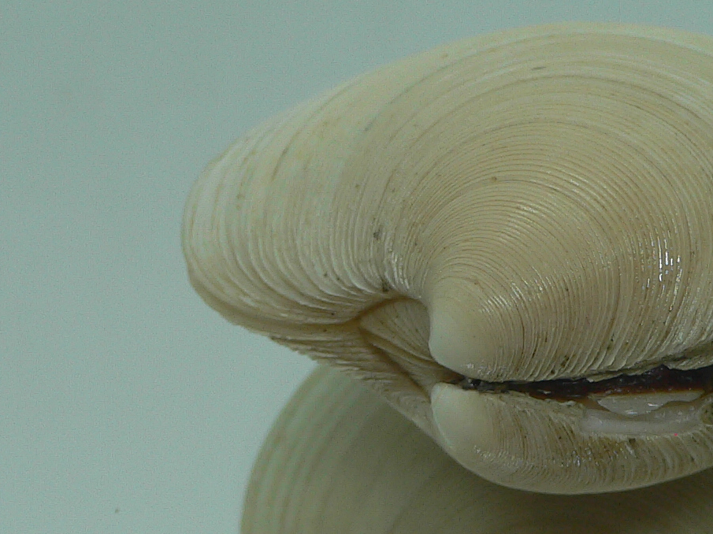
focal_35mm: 78
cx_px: 587
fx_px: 1606
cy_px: 317
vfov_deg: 18.9
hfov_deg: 24.6
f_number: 2.8
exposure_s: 1/60
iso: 80
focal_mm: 4.6
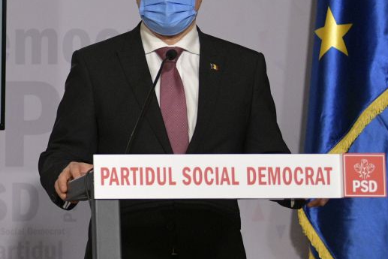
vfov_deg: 5.3
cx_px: -288
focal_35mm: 260
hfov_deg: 7.7
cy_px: 164
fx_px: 2803
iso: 1600
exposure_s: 1/200
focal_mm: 70
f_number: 2.8
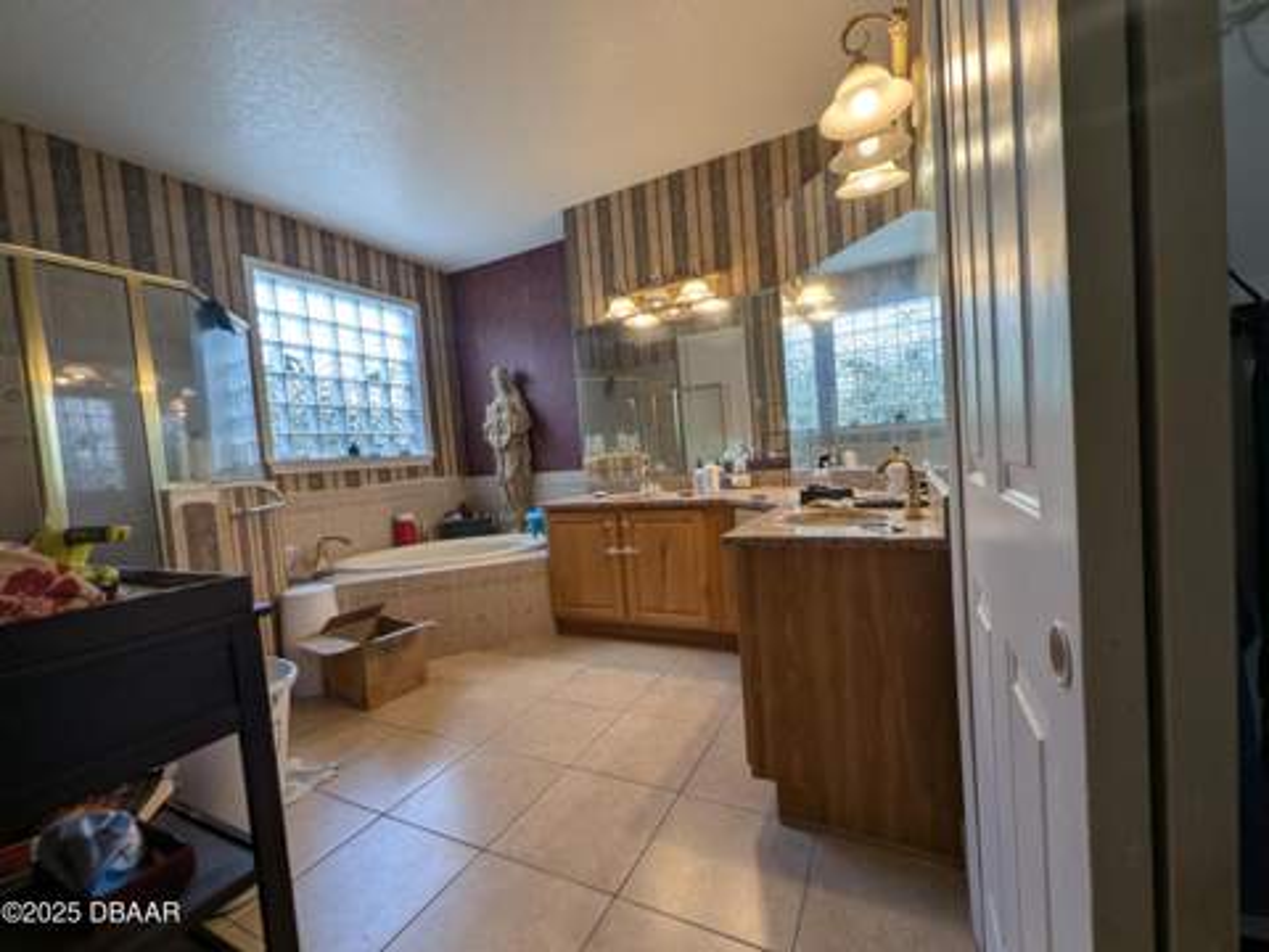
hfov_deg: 106.2
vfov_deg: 89.9
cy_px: 476
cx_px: 634
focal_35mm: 13
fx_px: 477
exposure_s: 1/120
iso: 67
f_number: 2.2
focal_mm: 1.95
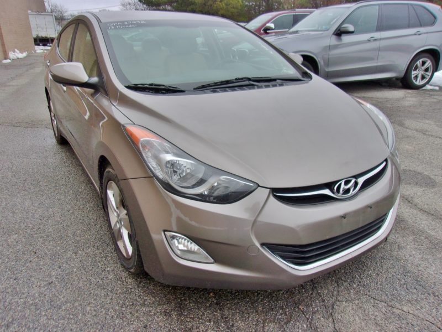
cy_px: 166
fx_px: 345
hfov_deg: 65.3
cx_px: 221
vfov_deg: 51.4
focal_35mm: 27
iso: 80
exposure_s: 1/150
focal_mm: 4.9
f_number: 3
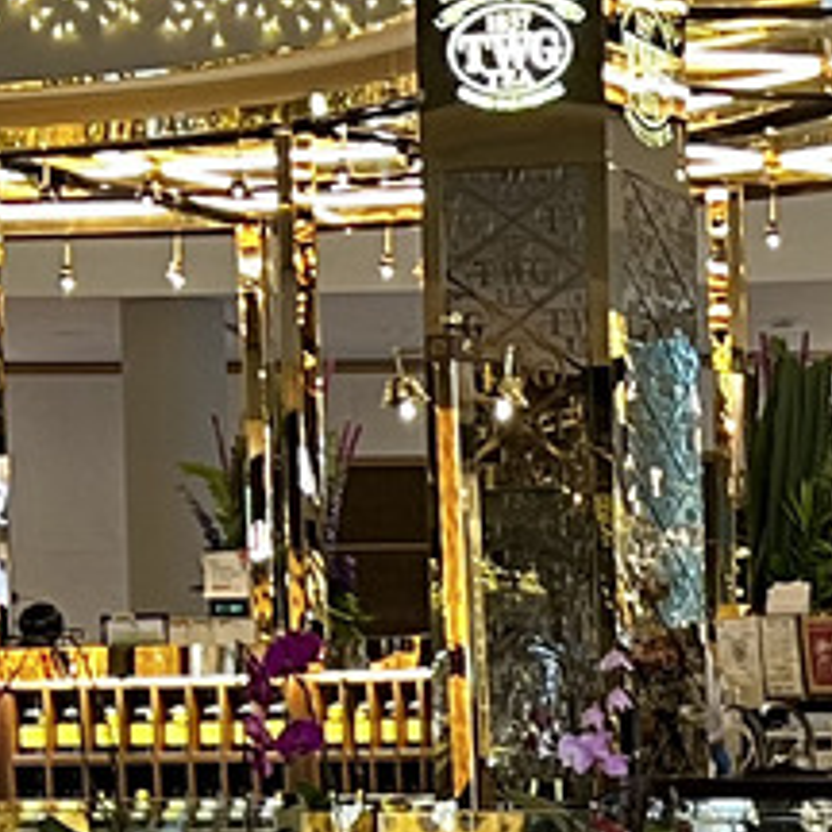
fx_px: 4623
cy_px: 959
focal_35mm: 170
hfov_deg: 10.1
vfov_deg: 10.1
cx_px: 1090
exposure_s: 1/50
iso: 100
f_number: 1.5
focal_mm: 5.7
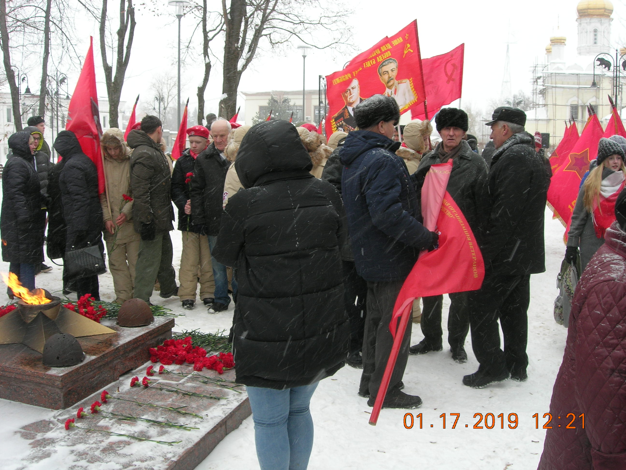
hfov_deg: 49.0
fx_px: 687
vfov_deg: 37.7
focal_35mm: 38
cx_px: 313
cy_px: 235
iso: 64
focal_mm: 7.8
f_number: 4.8
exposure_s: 1/63.1
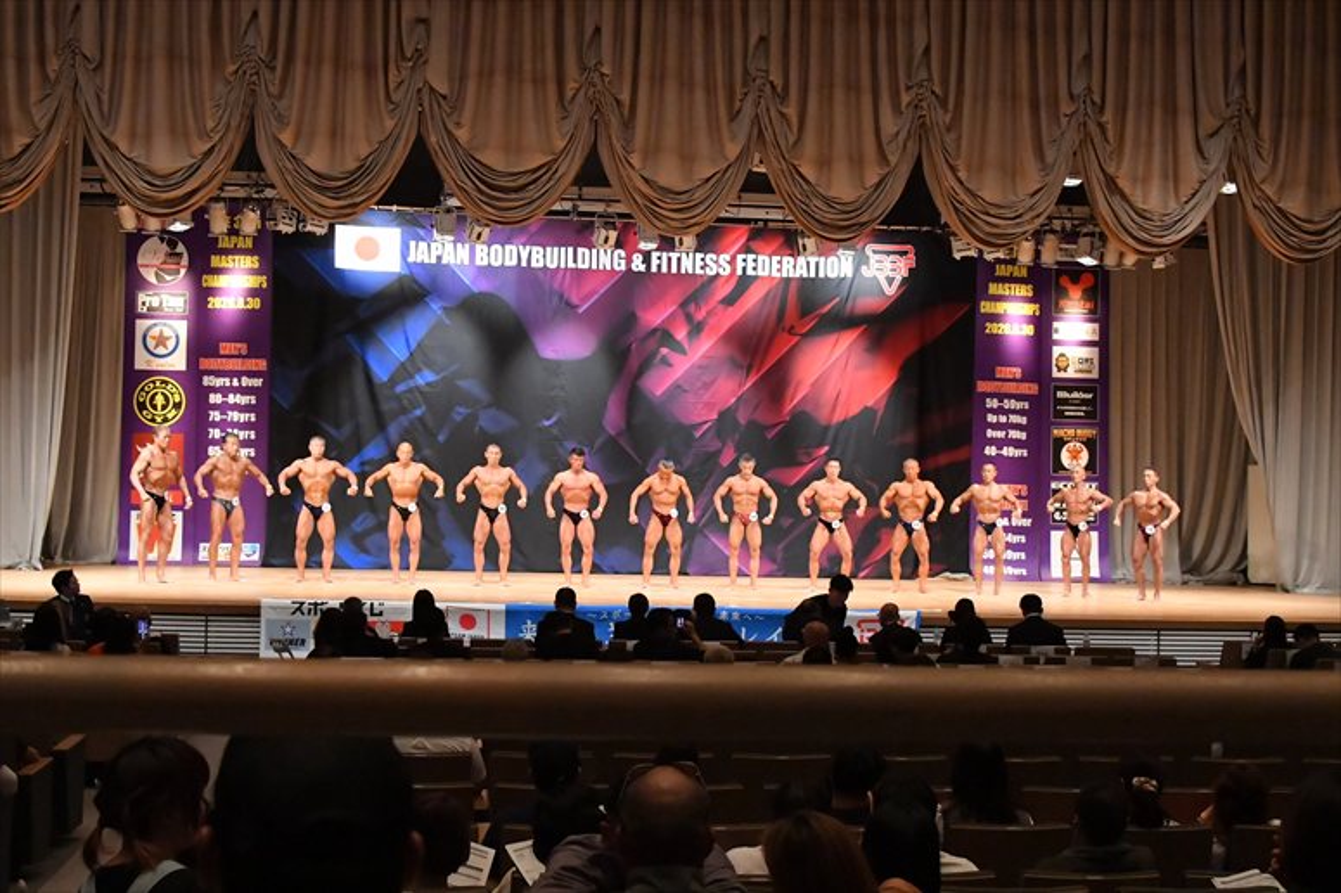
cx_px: 670
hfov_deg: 38.9
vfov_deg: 26.5
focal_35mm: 51
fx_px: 1899
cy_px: 446
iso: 10000
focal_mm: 34
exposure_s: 1/400
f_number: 5.6
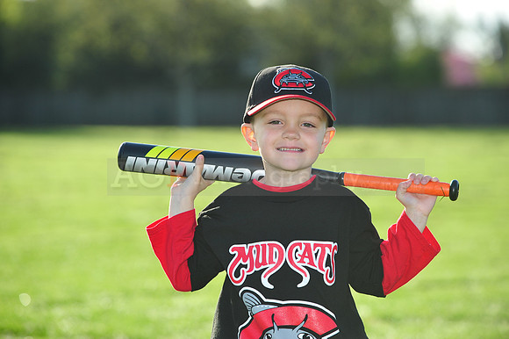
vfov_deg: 8.8
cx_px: 254
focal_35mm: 155
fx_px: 2190
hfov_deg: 13.3
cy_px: 170
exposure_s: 1/1000
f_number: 5
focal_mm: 155
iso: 400
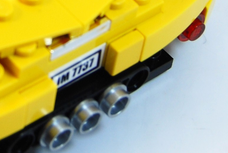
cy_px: -139
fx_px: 1481
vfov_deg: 5.8
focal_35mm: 234
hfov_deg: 8.7
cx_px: -67
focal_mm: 31
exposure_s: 1/125
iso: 110
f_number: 5.6
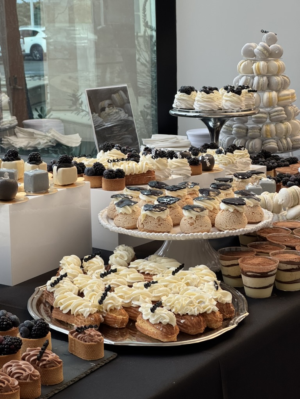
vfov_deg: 25.3
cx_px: 150
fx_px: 890
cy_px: 200
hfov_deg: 19.1
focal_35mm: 77
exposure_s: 1/60
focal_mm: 9
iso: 160
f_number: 2.8
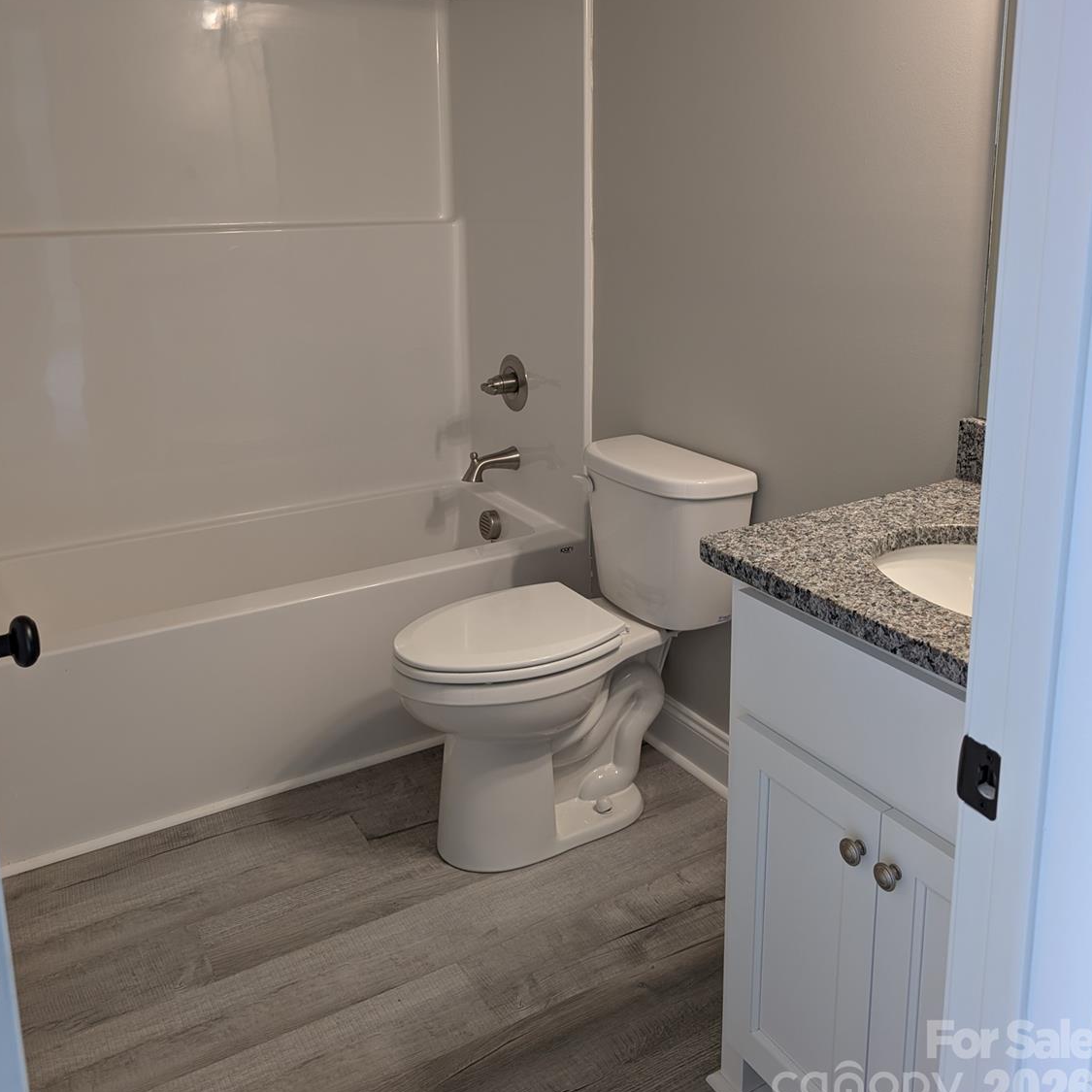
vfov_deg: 54.7
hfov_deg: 55.6
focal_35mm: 29
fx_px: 1035
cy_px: 382
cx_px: 540
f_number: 1.68
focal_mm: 6.9
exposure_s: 1/30
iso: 81
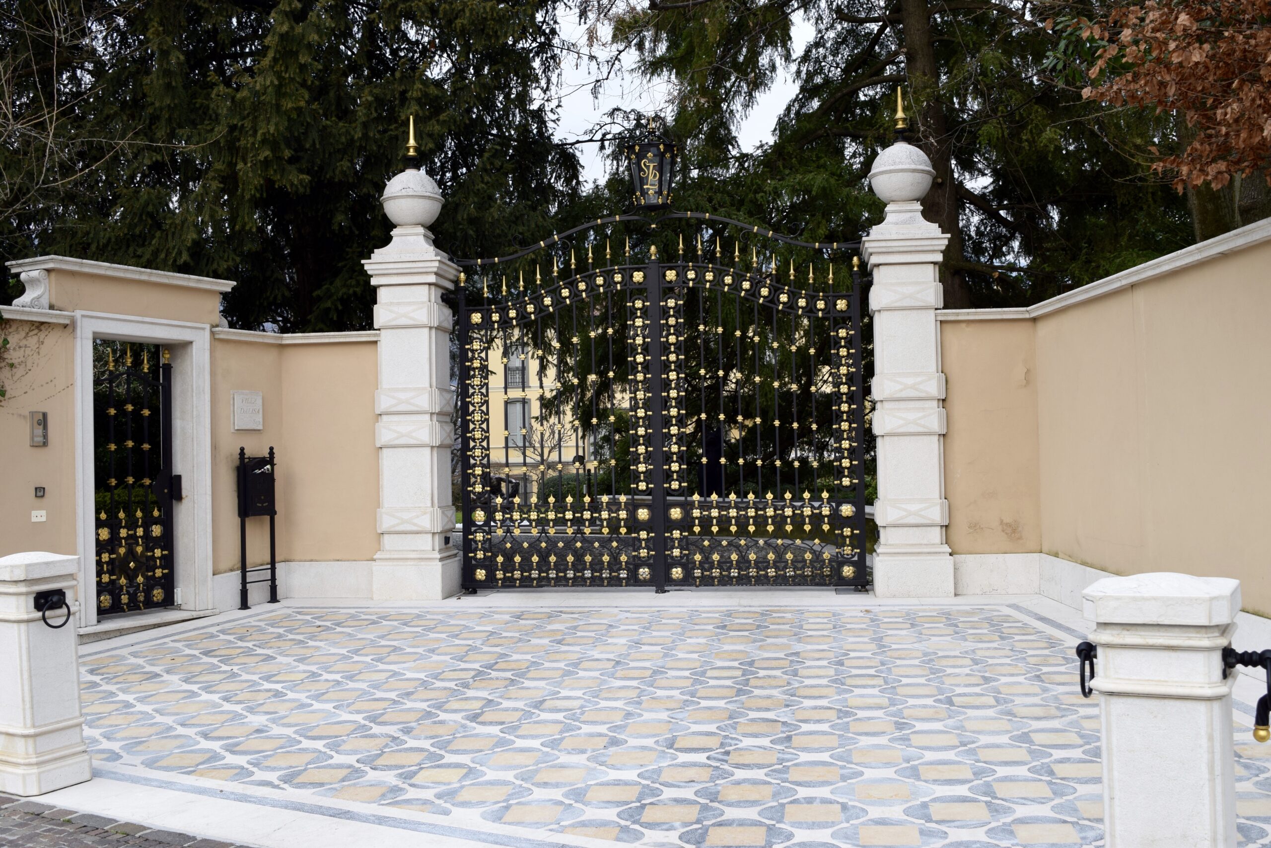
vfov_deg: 36.9
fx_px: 1271
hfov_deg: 53.1
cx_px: 636
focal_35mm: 36
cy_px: 424
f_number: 8
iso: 250
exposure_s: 1/250
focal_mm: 24
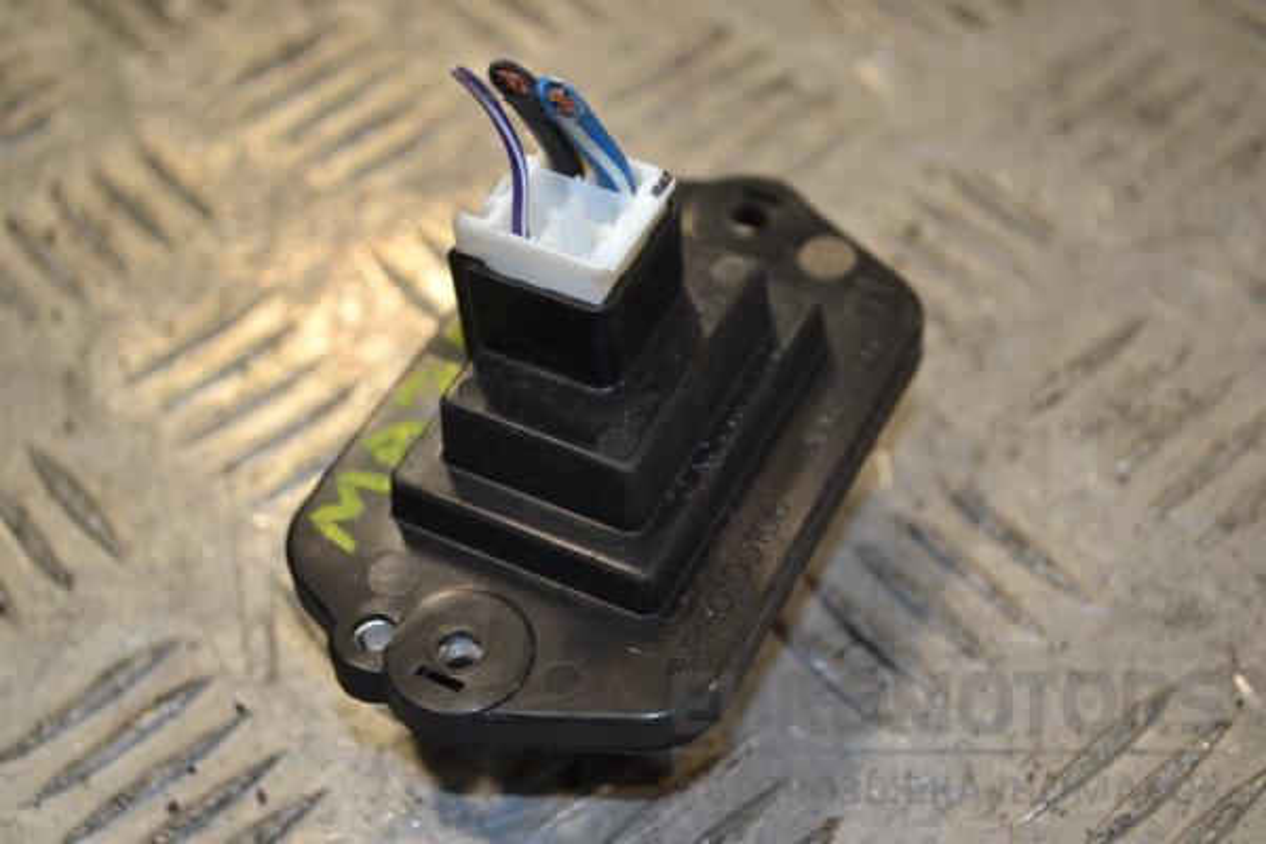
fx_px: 2110
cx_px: 633
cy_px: 422
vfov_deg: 22.6
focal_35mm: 60
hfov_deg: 33.4
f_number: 5.3
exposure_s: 1/125
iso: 280
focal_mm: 40
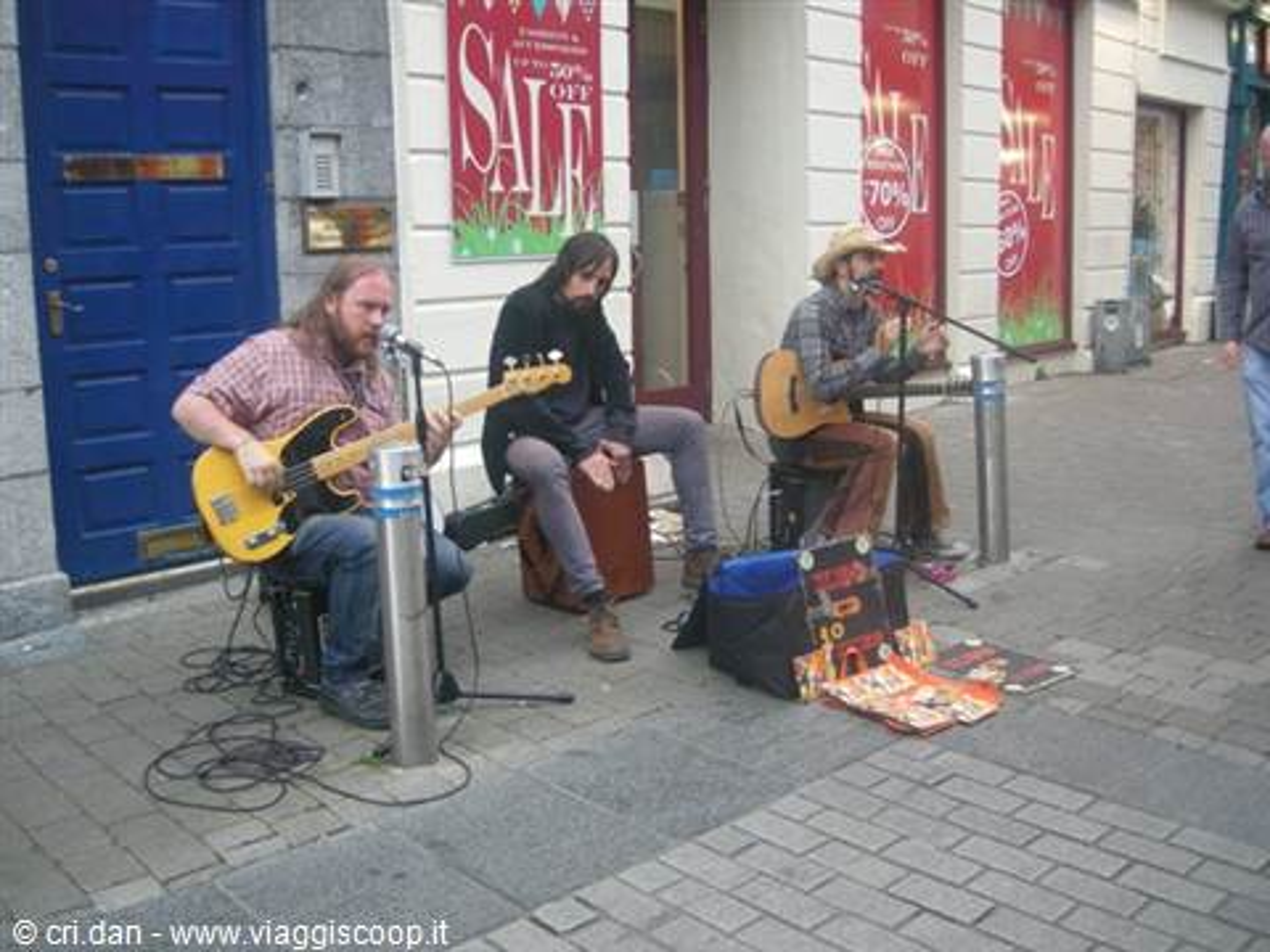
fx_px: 1321
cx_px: 635
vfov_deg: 39.7
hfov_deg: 51.4
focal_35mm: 36
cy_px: 476
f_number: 2.7
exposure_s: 1/59.1
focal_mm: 7.5
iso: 204
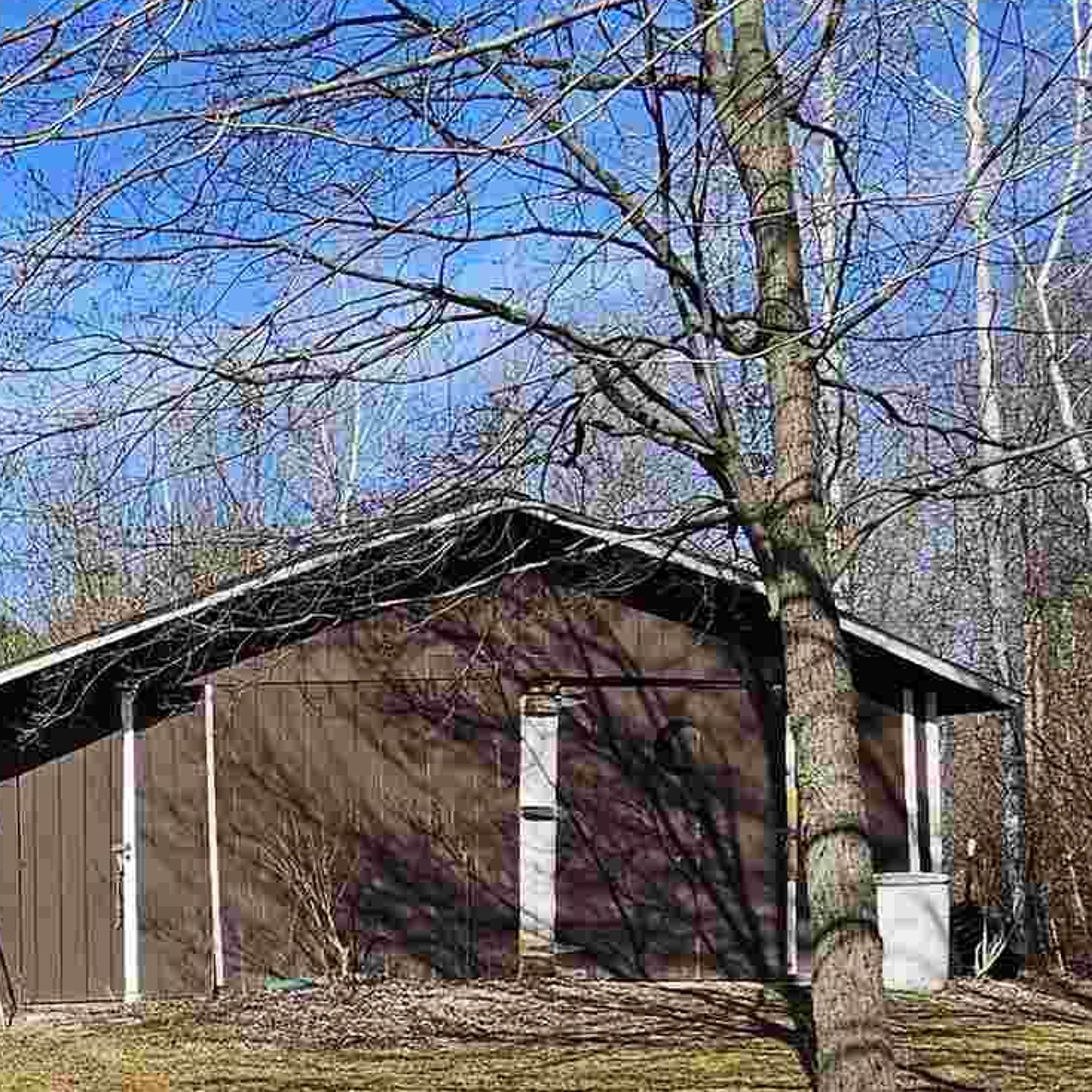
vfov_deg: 33.7
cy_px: 954
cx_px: -163
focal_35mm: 48
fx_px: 1713
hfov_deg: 30.8
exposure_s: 1/2128
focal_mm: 2.2
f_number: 2.2
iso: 50
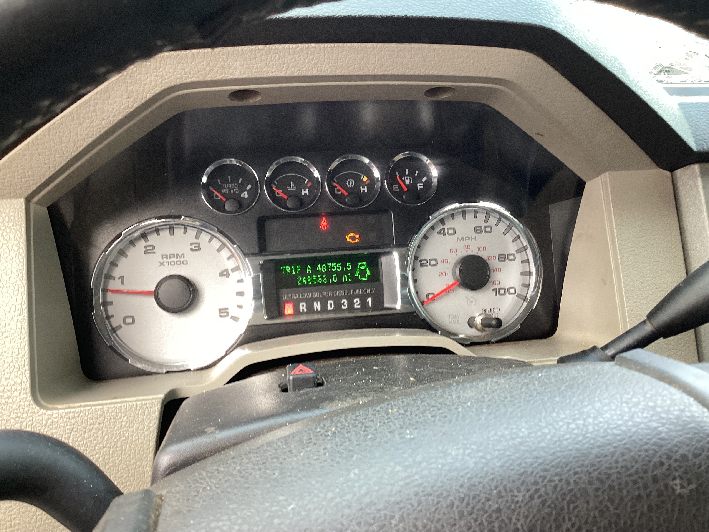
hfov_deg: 58.4
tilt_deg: -20.7
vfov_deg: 45.4
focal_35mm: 31
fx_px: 635
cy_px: 266
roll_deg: +0.9
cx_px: 354
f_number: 2.4
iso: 80
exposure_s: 1/50
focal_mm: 3.3
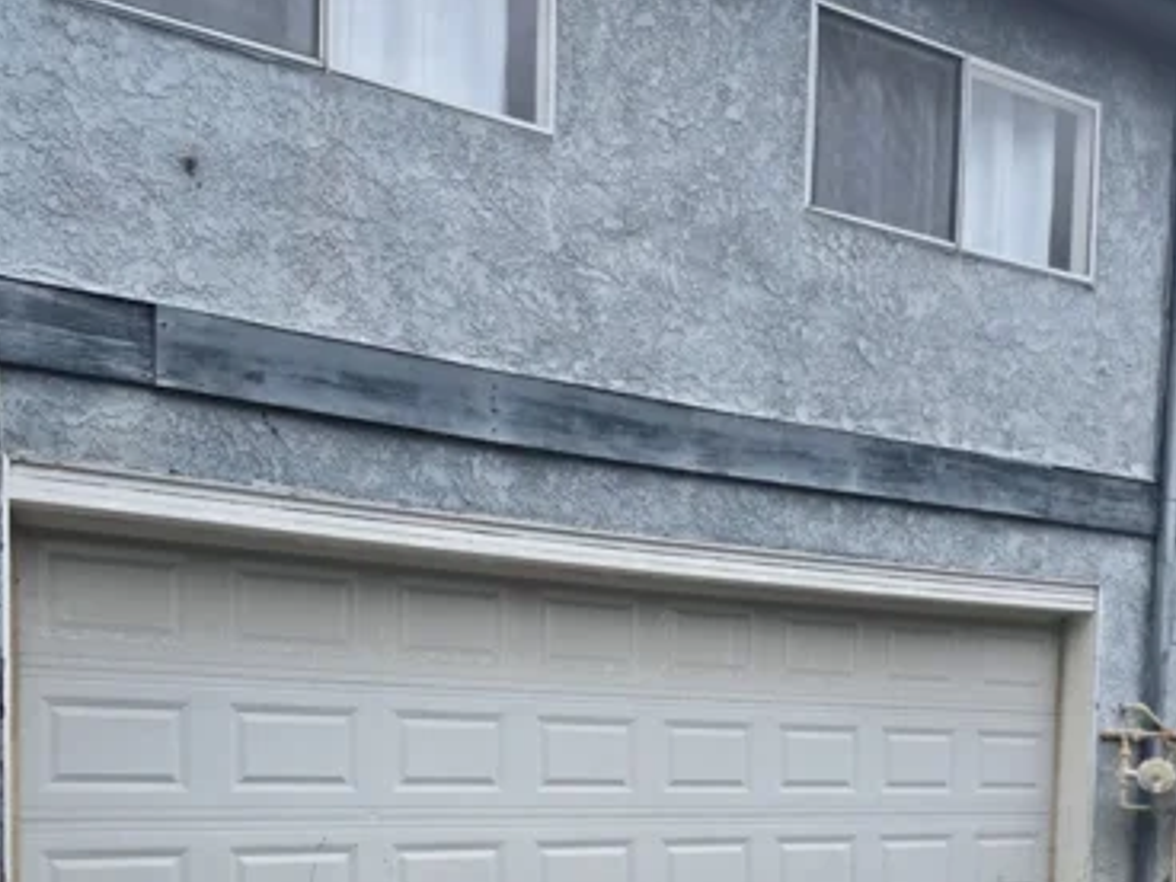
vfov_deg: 37.8
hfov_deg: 52.6
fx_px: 1189
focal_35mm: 35
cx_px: 556
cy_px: 805
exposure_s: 1/1414
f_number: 1.8
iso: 25
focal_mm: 5.4
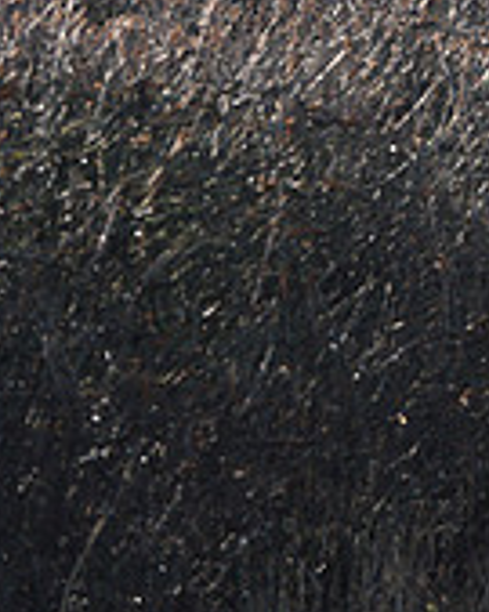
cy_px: -62
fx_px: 7877
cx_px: 1025
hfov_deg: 3.5
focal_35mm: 435
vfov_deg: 4.4
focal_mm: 135
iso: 1000
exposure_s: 1/1250
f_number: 6.3
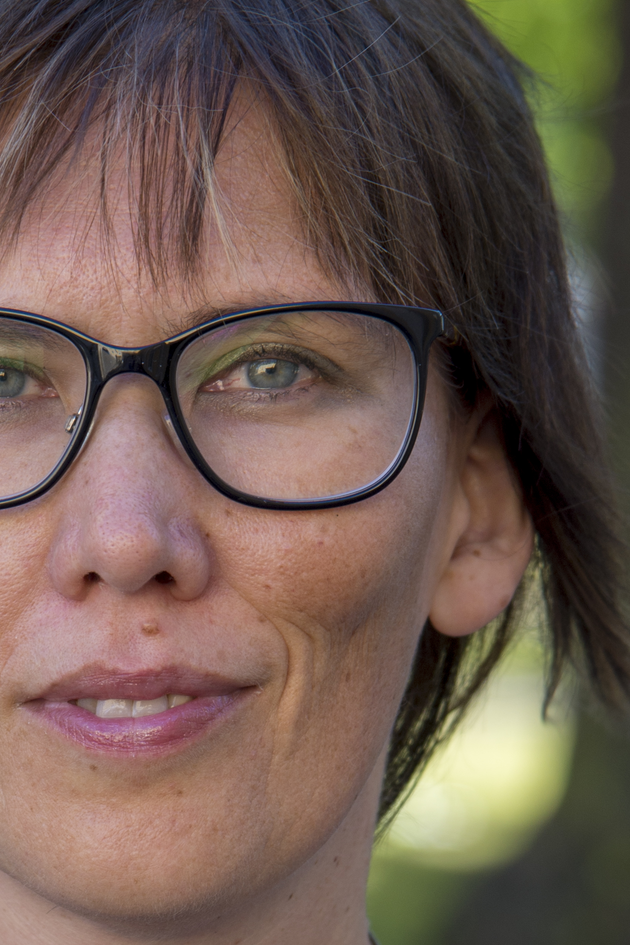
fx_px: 7401
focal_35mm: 282
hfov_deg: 4.9
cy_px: 802
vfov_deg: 7.3
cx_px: 139
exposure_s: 1/160
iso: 200
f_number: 5
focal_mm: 100
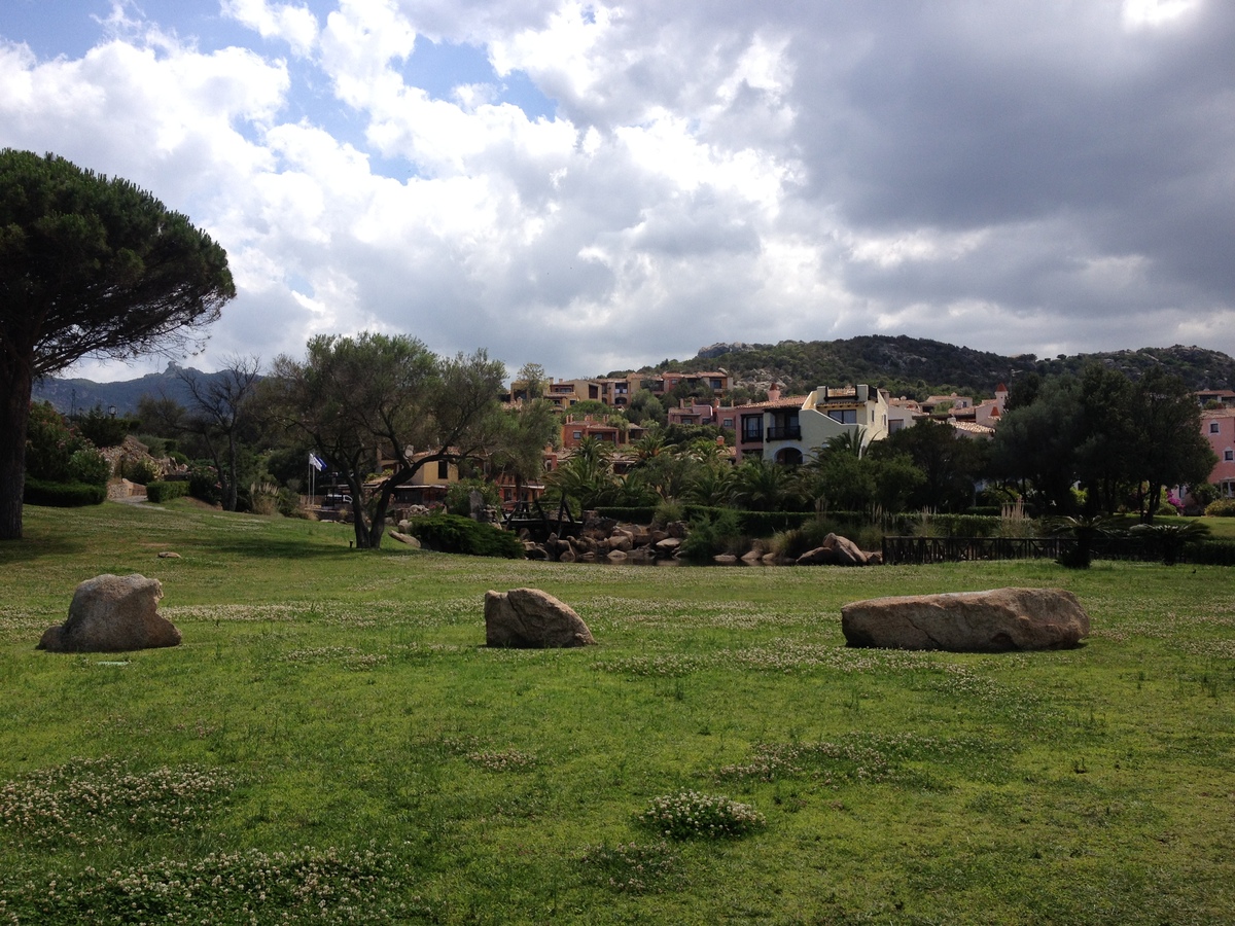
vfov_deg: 40.7
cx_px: 618
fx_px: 1249
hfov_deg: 52.6
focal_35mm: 35
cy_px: 463
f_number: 2.4
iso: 50
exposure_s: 1/1842
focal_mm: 4.28
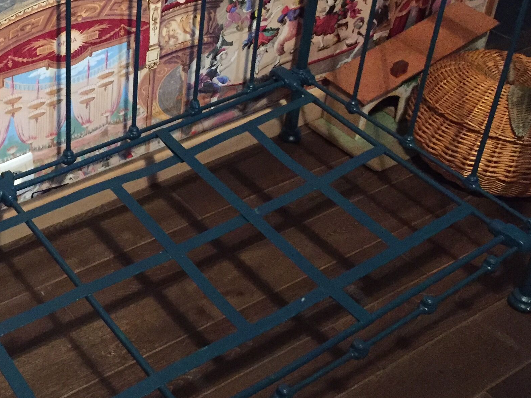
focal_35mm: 60
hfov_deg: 31.4
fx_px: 920
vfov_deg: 24.2
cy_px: 103
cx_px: 110
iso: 400
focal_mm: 4.15
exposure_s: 1/17
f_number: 2.2
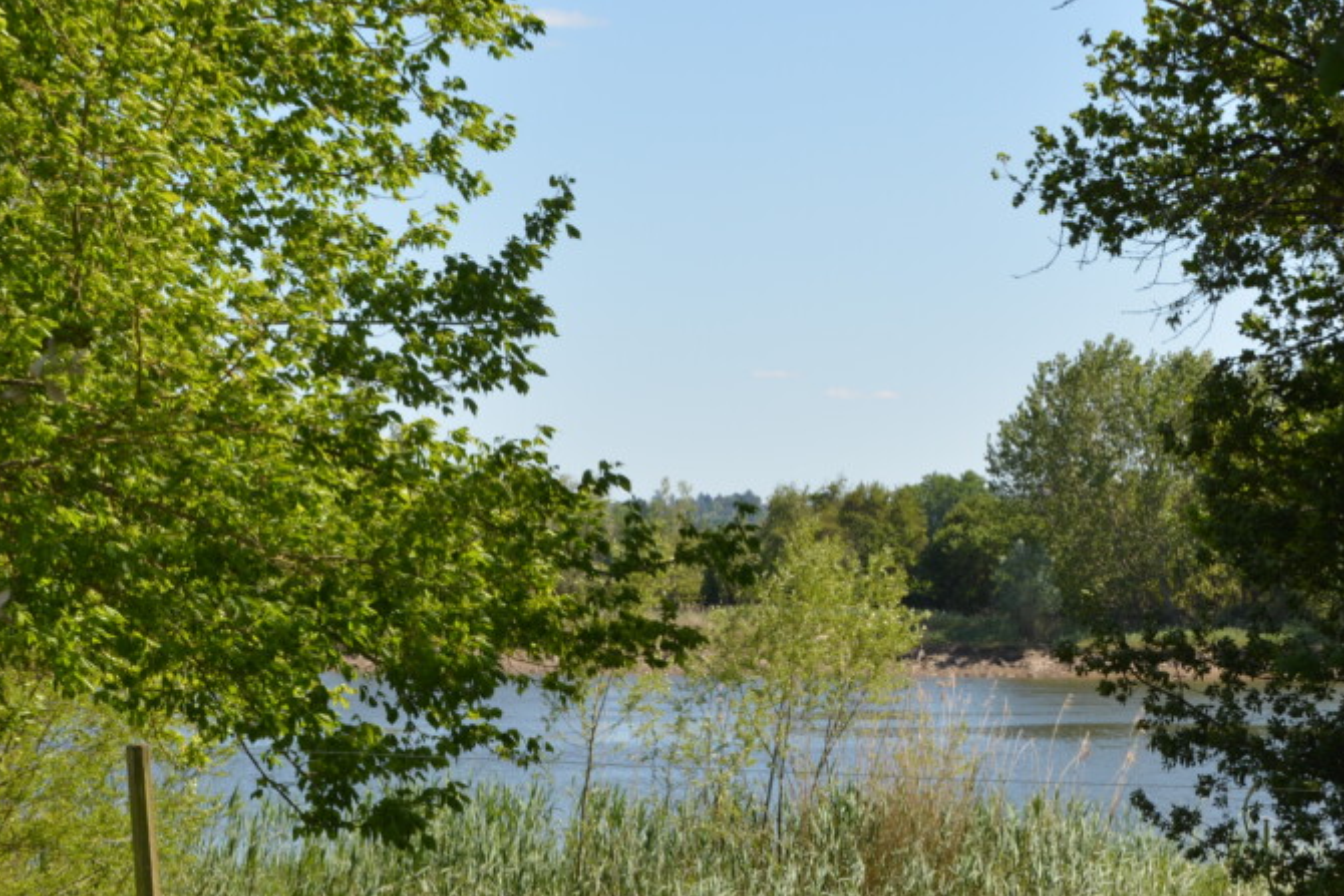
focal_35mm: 121
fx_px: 4514
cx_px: 758
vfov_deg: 11.3
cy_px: 655
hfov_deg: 16.9
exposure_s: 1/200
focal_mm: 45
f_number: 9
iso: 100
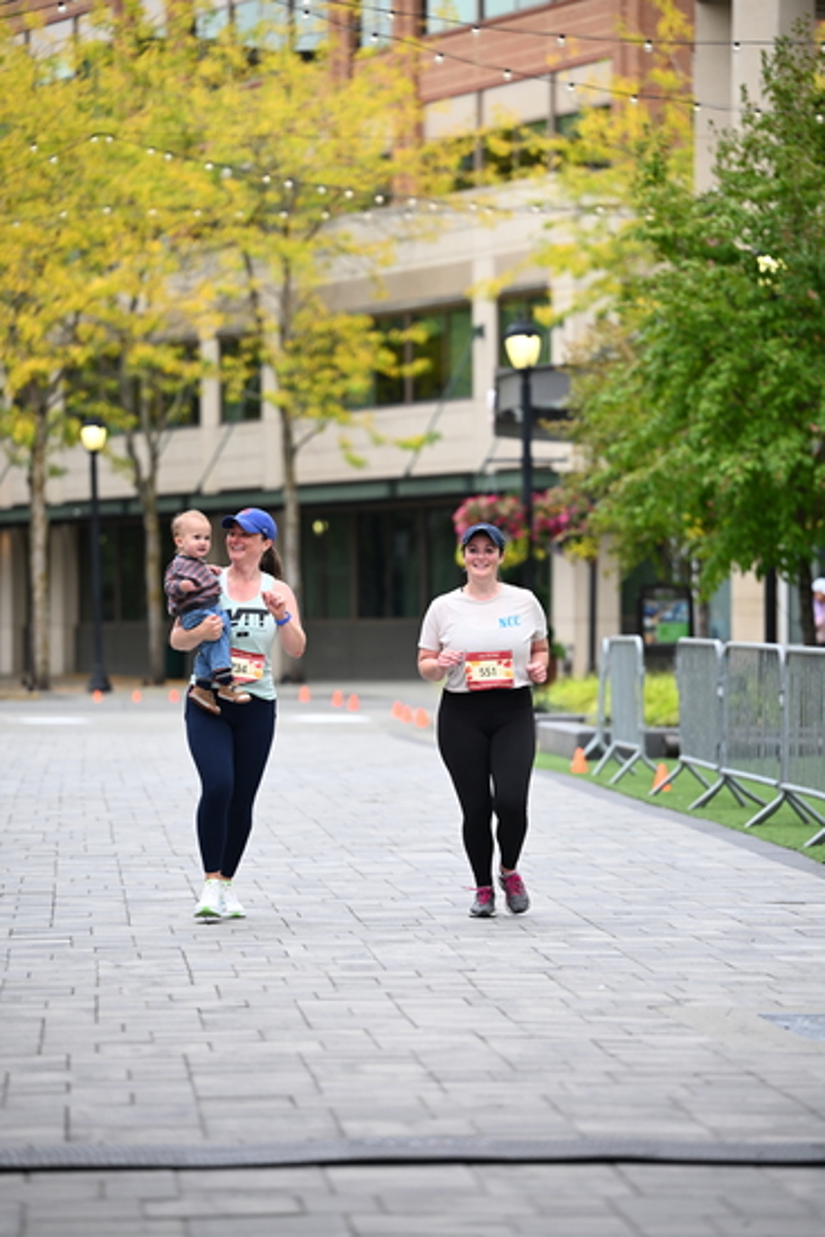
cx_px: 412
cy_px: 618
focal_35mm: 135
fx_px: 4637
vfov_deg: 15.2
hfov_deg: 10.2
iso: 640
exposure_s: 1/1600
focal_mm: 135
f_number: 2.8
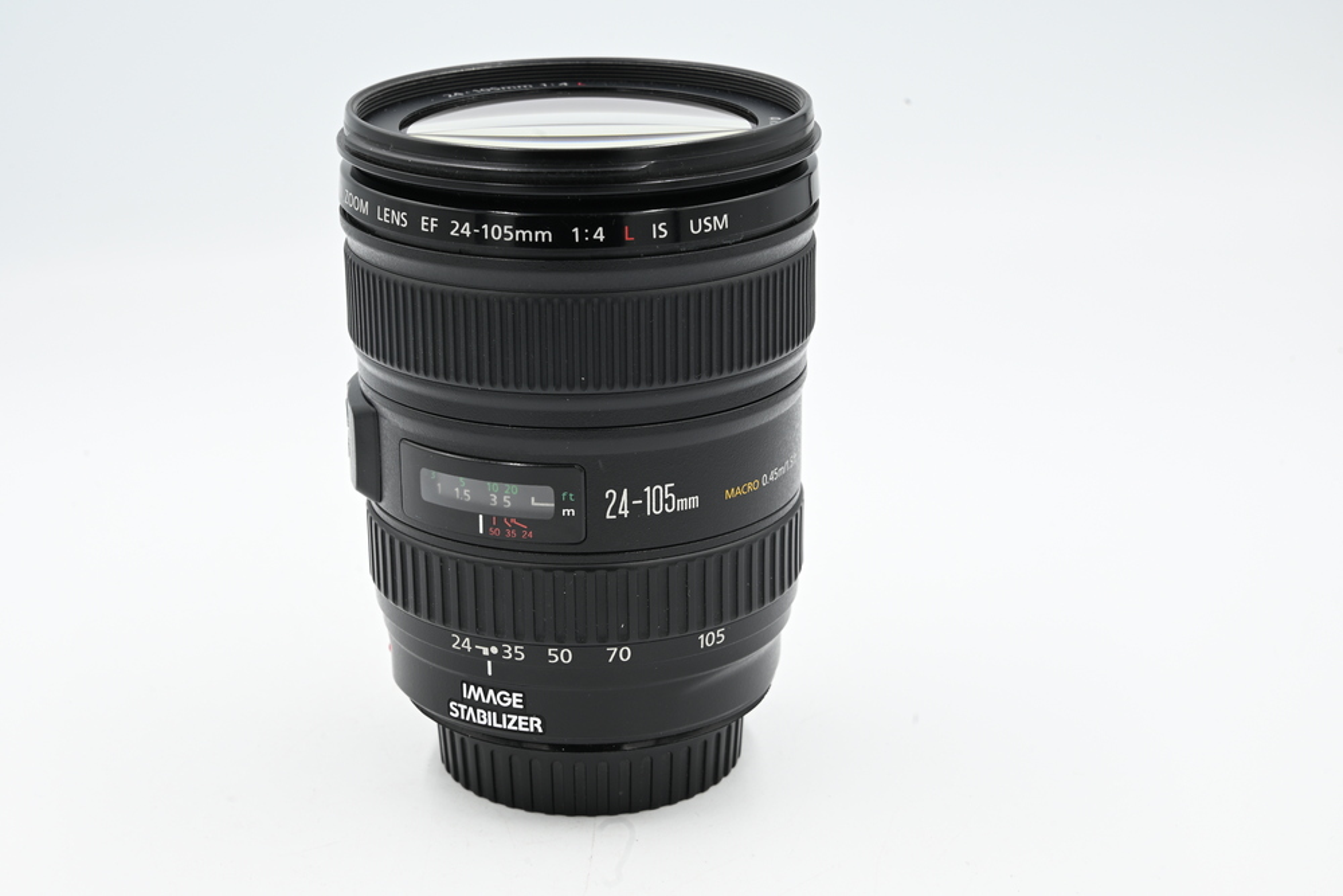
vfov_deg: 19.5
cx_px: 672
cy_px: 448
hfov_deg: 28.8
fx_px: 2612
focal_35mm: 70
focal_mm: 70
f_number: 14
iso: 100
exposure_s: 1/13
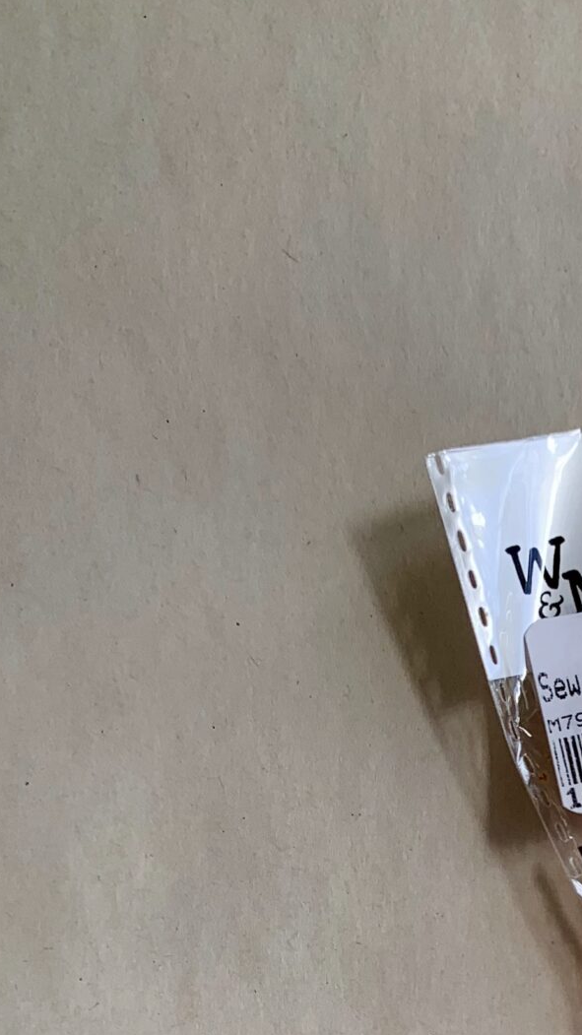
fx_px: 1893
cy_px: 1163
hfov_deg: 16.1
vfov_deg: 27.7
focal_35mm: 69
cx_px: 853
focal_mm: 4.25
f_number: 1.8
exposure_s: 1/737
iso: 25
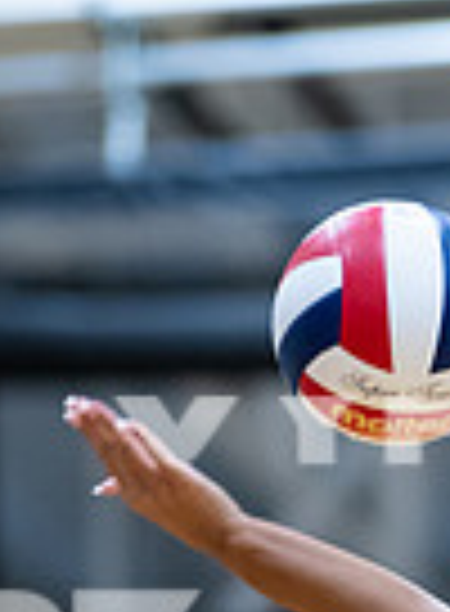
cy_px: 958
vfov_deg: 4.8
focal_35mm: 409
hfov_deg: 3.6
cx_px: 931
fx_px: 7180
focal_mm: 85
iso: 1250
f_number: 1.2
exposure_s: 1/1600
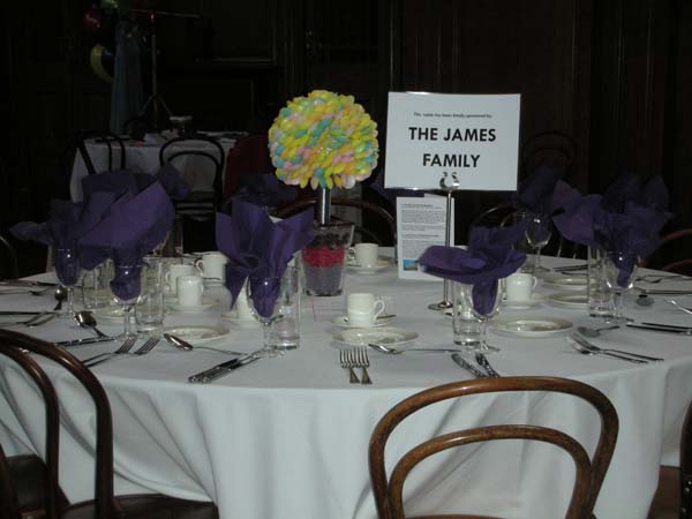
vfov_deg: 20.2
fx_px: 1459
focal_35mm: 73
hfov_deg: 26.7
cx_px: 346
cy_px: 260
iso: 216
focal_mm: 12.2
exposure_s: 1/120
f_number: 4.1
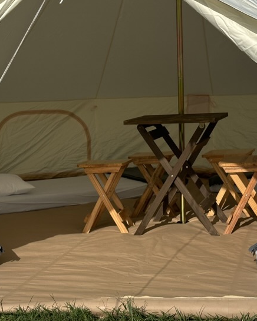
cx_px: 115
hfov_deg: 17.5
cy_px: 111
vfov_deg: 21.7
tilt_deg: -0.4
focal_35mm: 88
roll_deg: +1.9
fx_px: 837
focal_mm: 6.86
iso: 64
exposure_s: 1/7634
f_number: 1.78
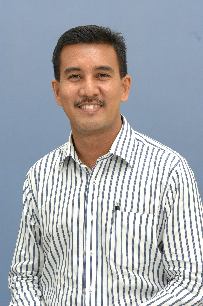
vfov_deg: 16.1
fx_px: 1080
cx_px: 102
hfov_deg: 10.7
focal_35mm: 128
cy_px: 153
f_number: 7.1
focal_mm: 85
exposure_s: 1/60
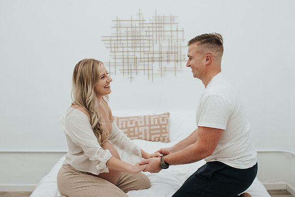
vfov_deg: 29.8
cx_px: 156
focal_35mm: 45
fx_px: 369
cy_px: 91
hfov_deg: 43.5
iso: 250
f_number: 3.2
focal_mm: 35
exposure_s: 1/250
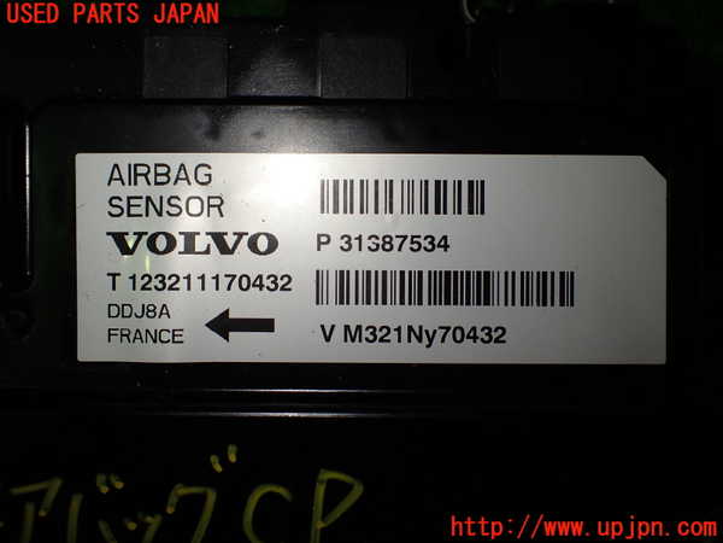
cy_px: 272
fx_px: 627
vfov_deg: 46.8
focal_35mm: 30
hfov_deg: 60.0
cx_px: 362
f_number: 2.3
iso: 100
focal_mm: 5.4
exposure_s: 1/200
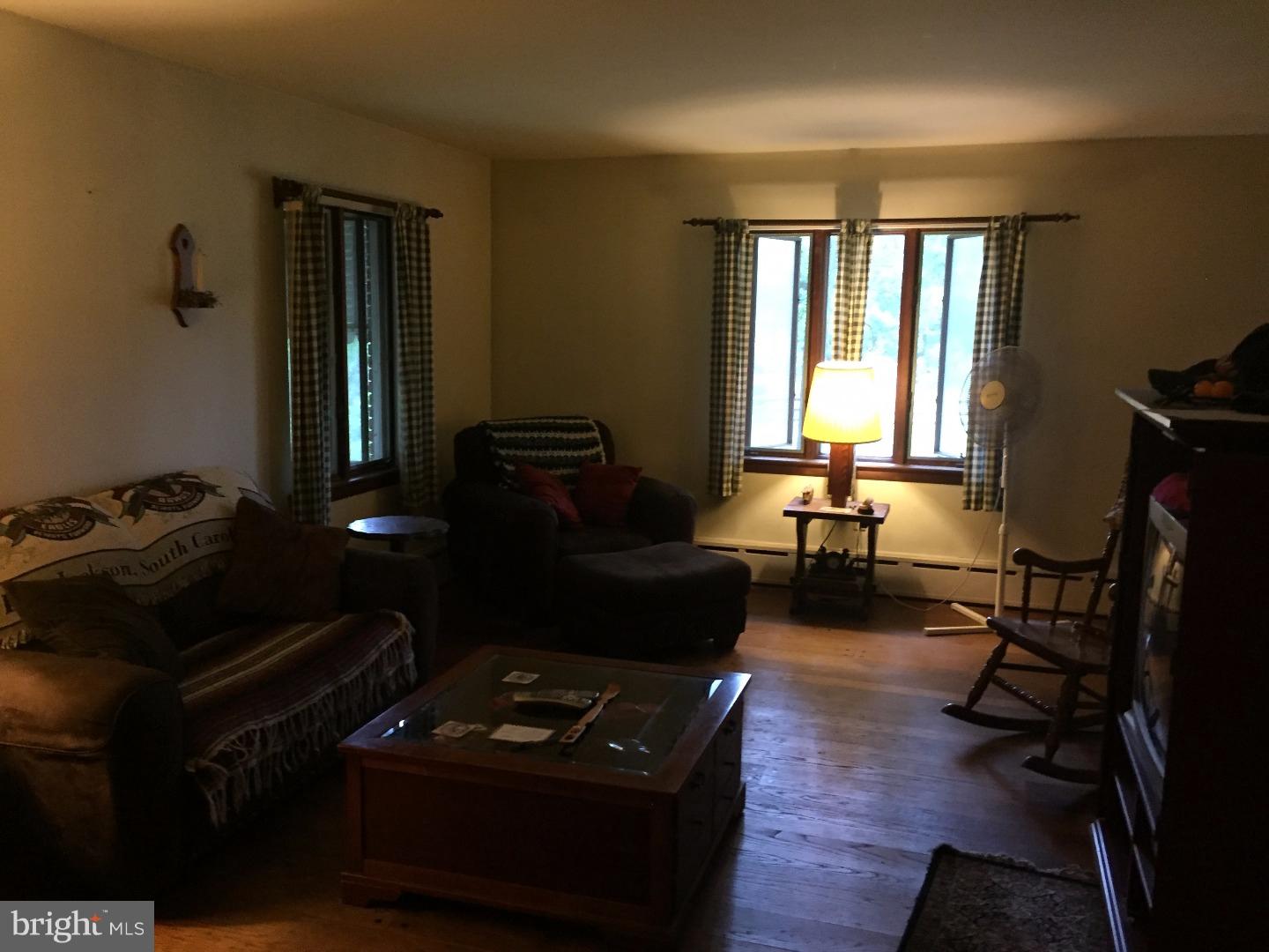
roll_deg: -1.0
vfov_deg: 48.2
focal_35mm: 29
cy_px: 476
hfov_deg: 61.7
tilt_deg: -8.8
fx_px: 1063
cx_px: 634
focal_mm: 4.15
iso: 250
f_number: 2.2
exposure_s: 1/15
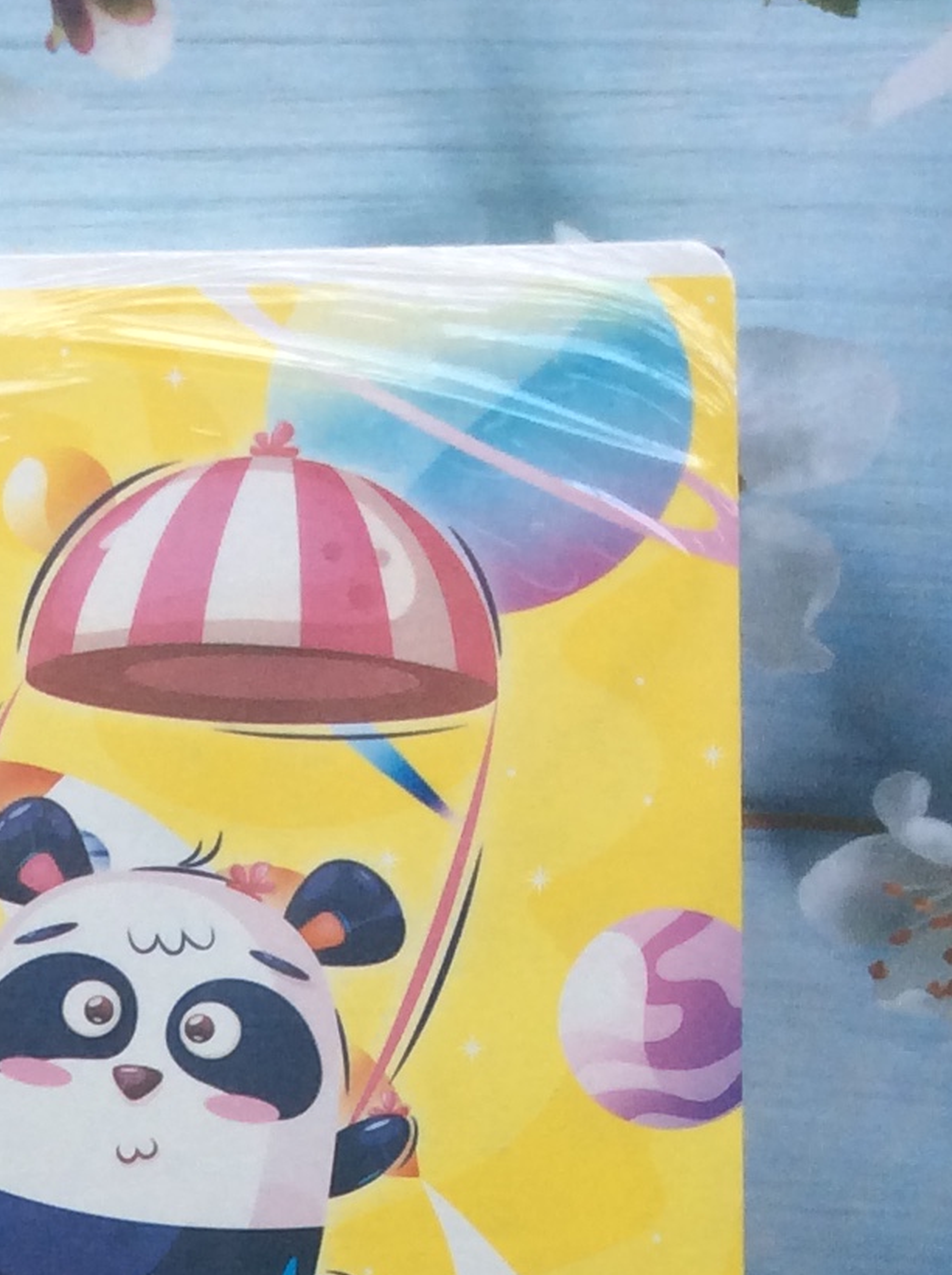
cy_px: 1803
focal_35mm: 101
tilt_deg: -84.4
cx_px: -363
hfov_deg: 13.9
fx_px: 3714
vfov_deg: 17.8
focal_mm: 3.3
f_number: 2.4
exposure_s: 1/227
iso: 32
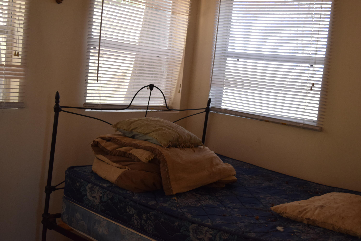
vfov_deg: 28.9
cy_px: 120
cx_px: 180
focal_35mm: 46
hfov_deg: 42.3
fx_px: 466
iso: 800
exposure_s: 1/100
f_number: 5
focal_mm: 31
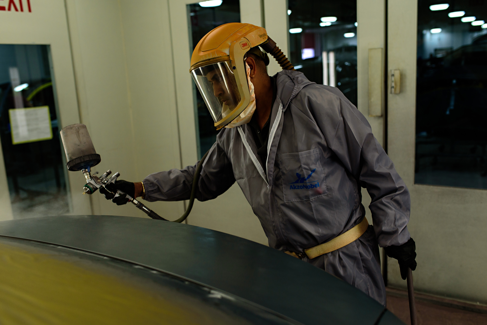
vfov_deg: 37.9
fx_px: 474
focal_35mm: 35
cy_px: 162
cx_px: 244
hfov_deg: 54.4
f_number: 3.5
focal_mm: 35
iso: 500
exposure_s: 1/800
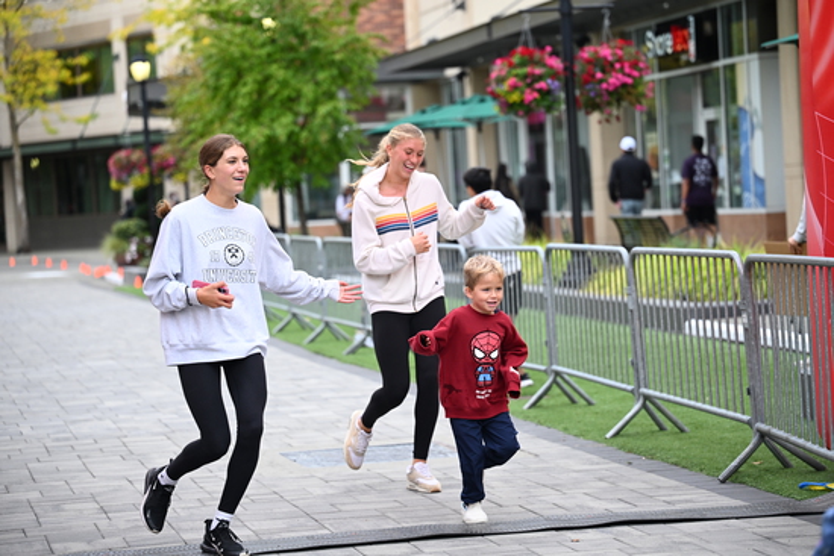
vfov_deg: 13.3
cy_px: 278
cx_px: 417
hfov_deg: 19.8
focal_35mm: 103
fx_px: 2387
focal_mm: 103
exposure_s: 1/1600
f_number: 2.8
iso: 640
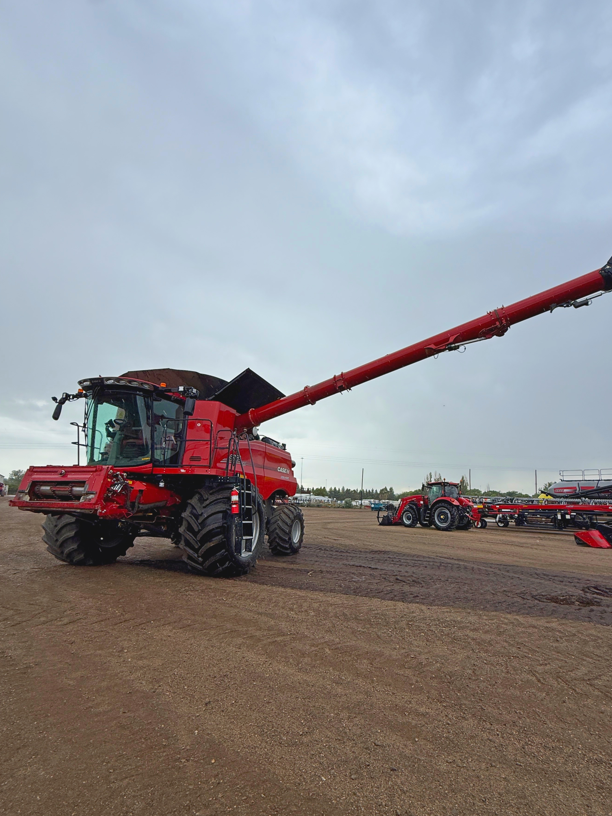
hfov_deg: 77.9
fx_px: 377
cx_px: 332
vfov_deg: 94.2
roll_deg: -1.6
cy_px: 448
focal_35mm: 16
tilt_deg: +10.3
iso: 50
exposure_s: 1/658
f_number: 2.2
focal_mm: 2.22
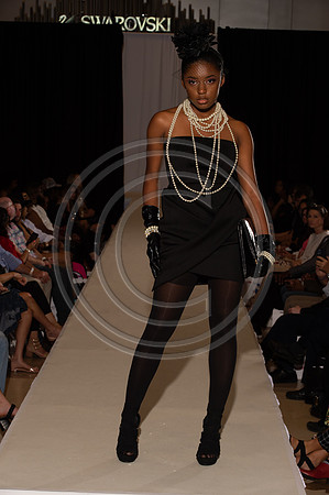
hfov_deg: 16.6
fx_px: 1127
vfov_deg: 24.8
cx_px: 164
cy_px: 248
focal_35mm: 82
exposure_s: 1/250
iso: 800
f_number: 9
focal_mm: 82
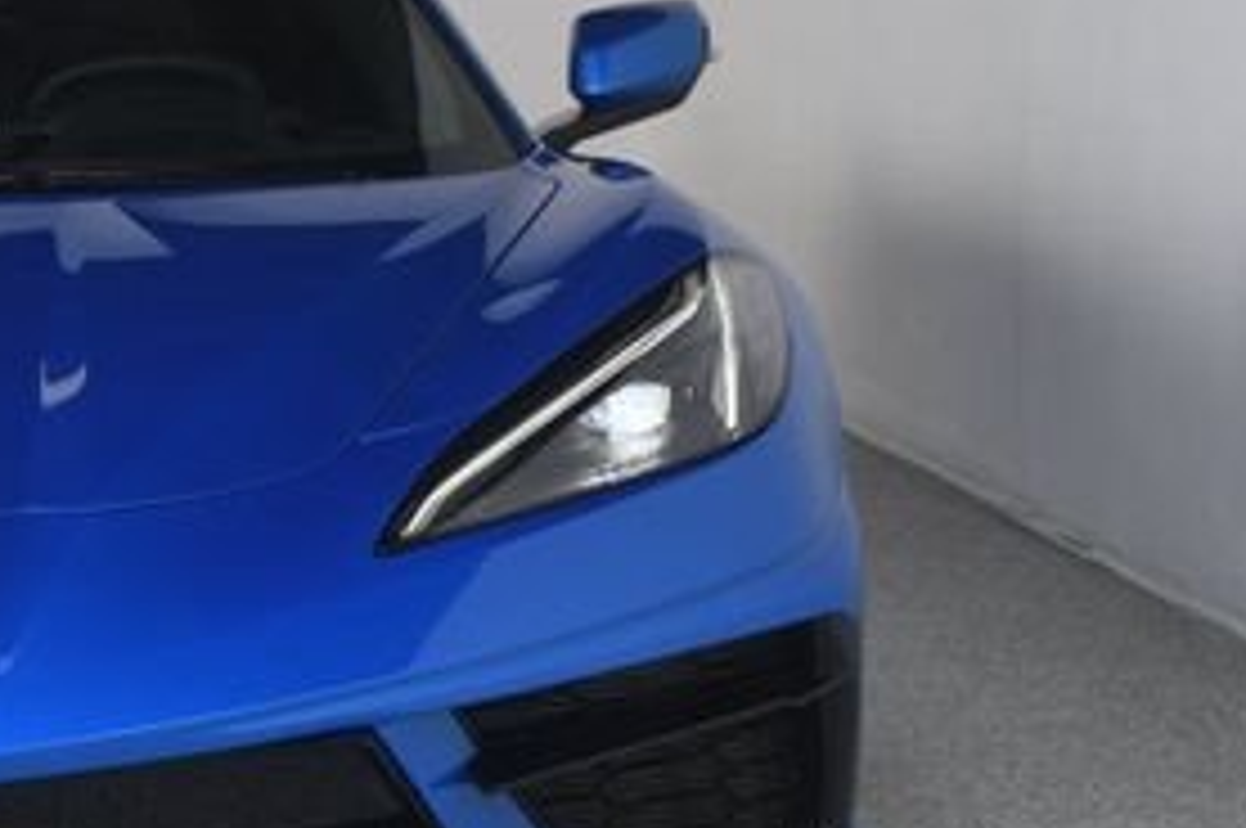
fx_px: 3595
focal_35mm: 104
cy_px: 518
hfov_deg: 18.9
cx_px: -94
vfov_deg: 13.1
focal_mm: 30
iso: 100
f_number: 9
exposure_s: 1/160
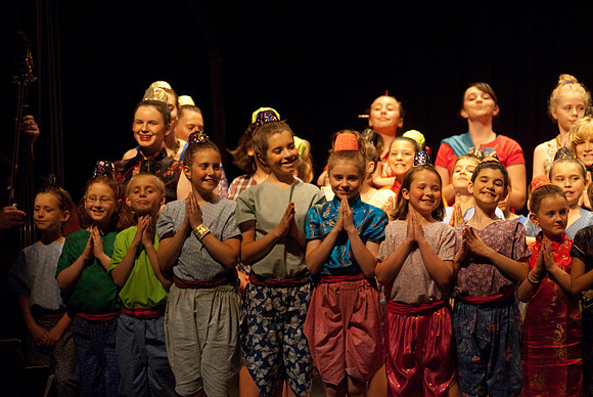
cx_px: 296
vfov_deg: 7.9
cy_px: 198
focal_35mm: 174
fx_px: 2869
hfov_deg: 11.8
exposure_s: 1/125
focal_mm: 116
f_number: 2.8
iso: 1000
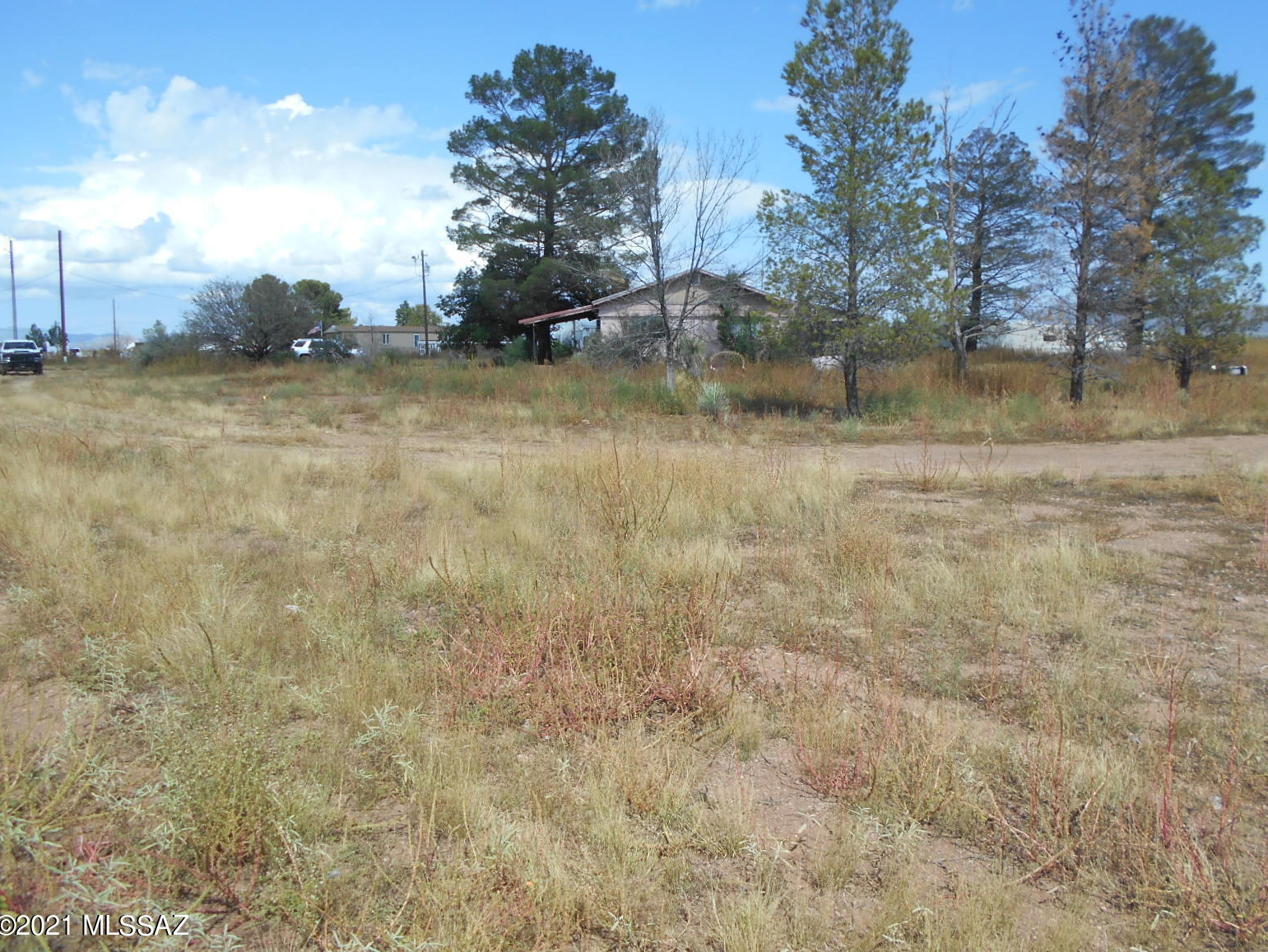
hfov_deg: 65.3
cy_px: 475
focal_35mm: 27
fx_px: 989
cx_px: 649
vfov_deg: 51.4
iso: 80
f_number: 3.2
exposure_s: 1/1250
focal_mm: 4.6
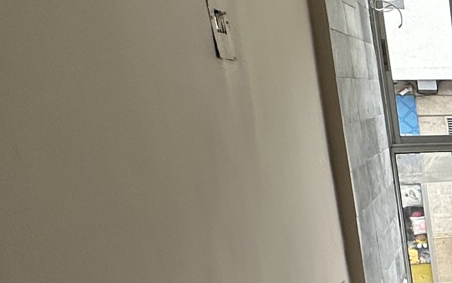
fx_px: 862
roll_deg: +0.1
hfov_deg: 19.3
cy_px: 290
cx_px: 876
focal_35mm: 70
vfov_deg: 18.1
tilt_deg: -13.0
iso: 40
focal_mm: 2.22
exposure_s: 1/259
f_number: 2.2
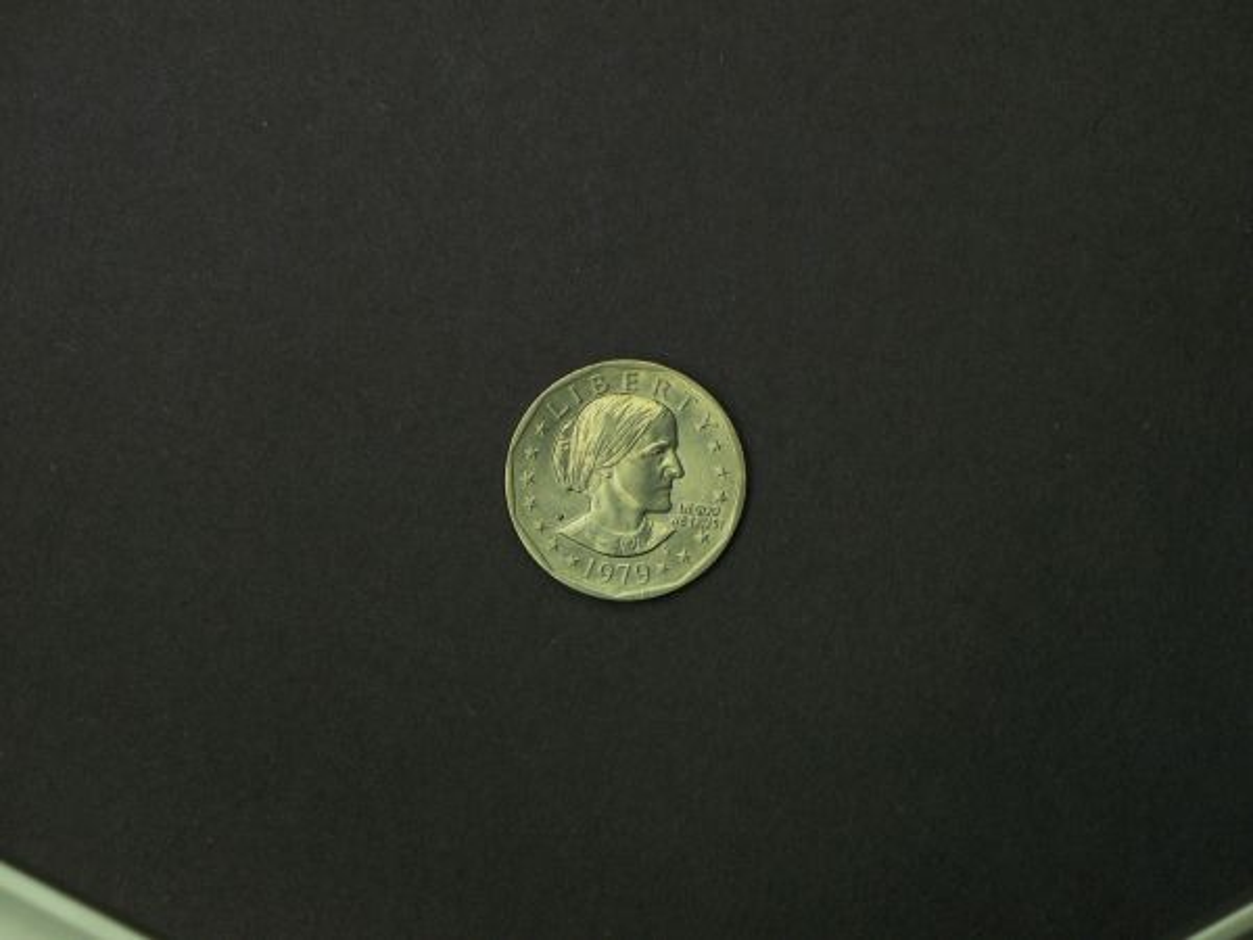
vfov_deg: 14.4
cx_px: 626
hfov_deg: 19.1
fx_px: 3728
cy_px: 470
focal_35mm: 103
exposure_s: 1/125
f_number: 3.8
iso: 100
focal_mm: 22.05
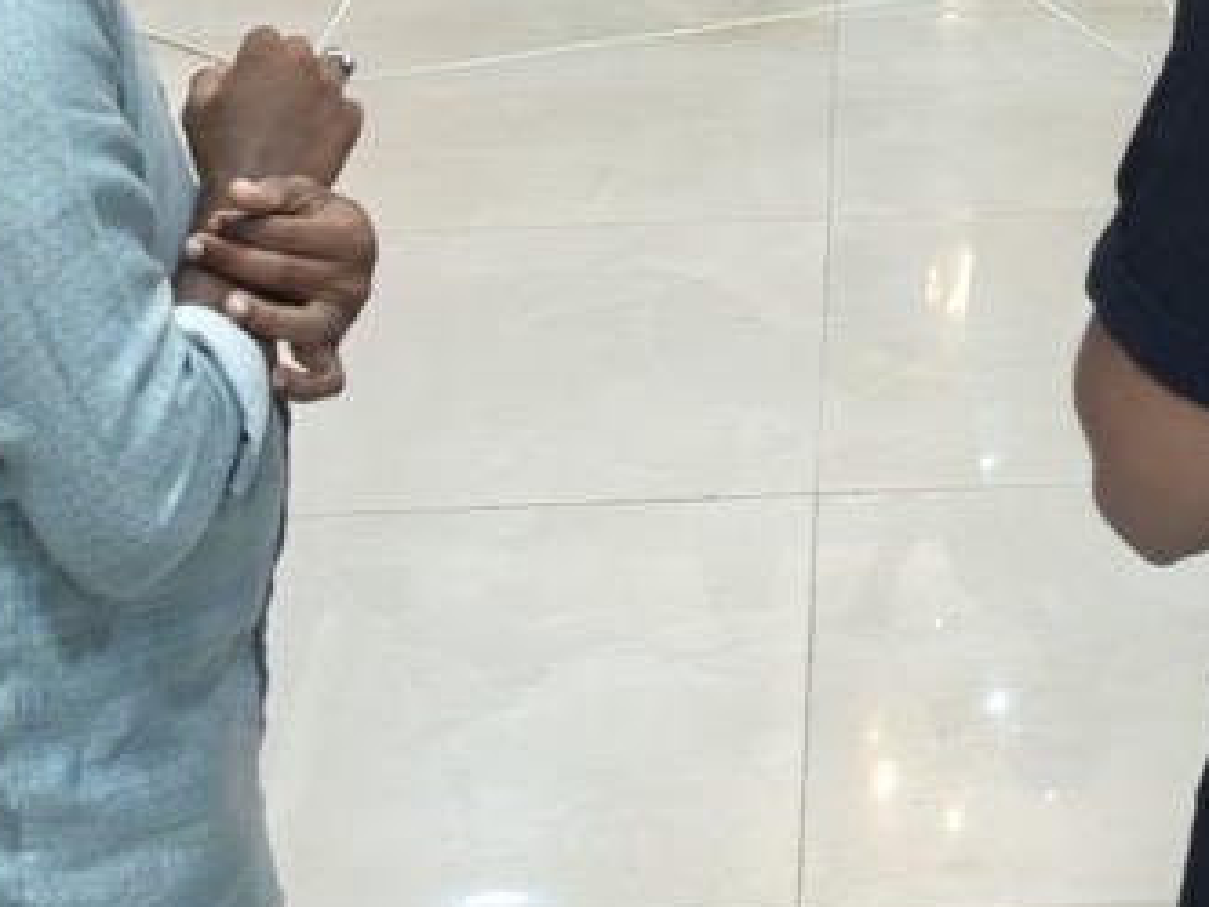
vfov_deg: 13.2
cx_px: 1096
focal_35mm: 97
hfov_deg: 19.8
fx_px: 3388
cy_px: -892
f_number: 1.6
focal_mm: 6.06
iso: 800
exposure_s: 1/100
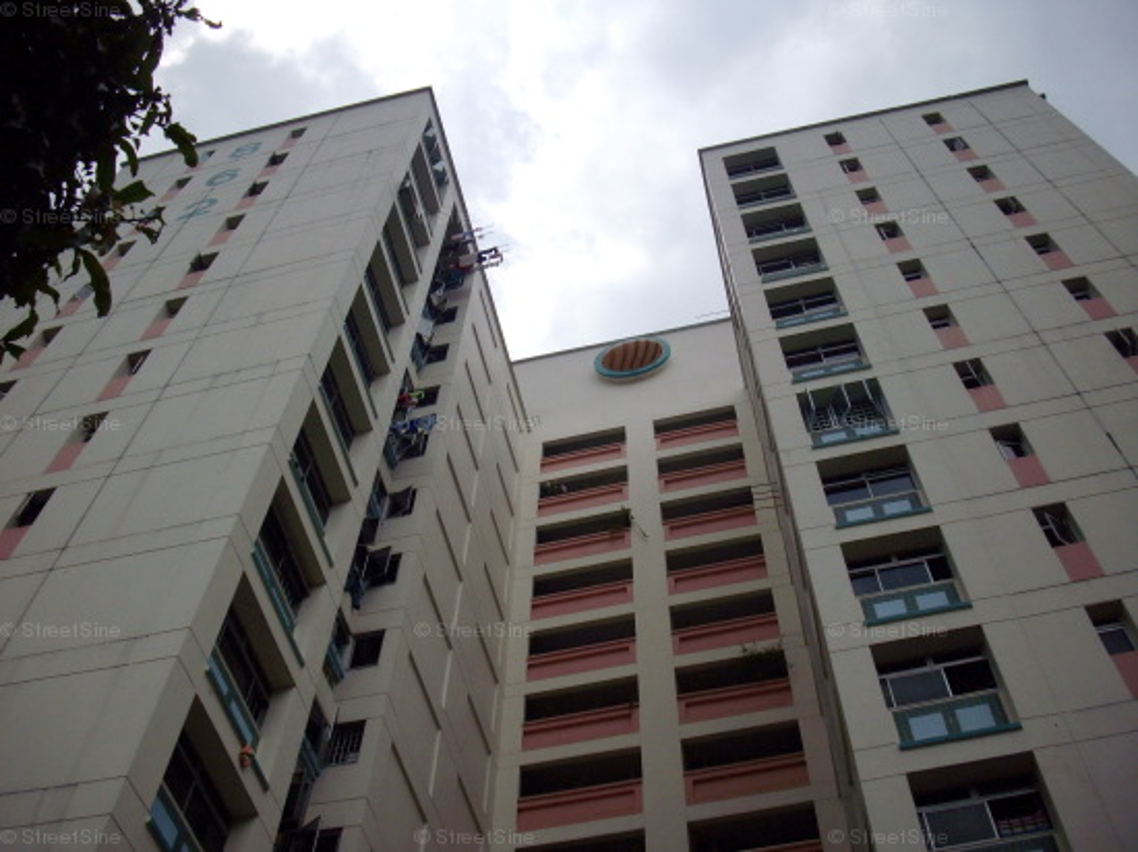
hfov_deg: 50.2
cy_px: 426
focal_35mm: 37
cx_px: 569
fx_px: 1216
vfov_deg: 38.6
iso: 80
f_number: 5.6
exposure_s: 1/1000
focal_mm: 6.2
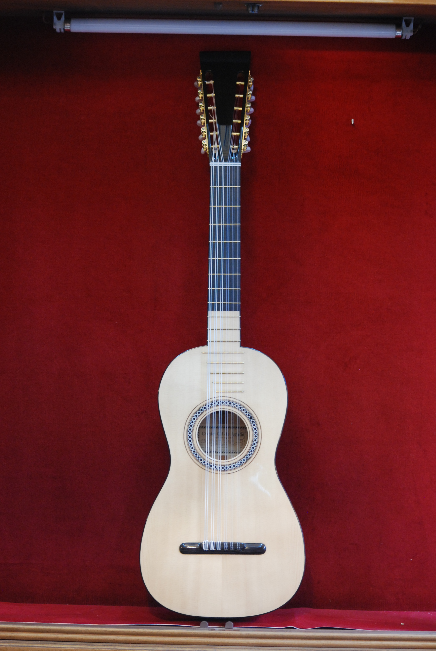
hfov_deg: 13.1
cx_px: 218
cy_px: 326
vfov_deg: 19.4
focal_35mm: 105
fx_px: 1902
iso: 800
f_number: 4
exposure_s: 1/6
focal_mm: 70
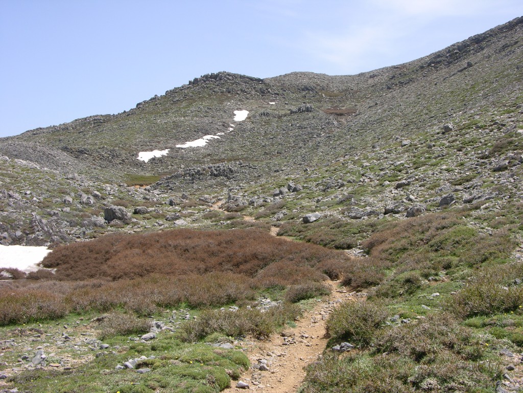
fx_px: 695
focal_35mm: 46
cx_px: 262
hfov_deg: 41.2
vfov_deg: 31.5
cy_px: 196
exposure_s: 1/206
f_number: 5.9
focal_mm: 11.6
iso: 50
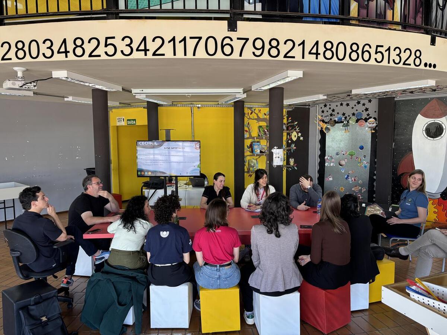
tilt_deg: -5.8
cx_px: 224
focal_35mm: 26
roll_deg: +0.1
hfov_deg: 67.3
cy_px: 168
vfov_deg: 53.1
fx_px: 336
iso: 125
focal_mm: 5.96
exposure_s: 1/120
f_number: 1.6
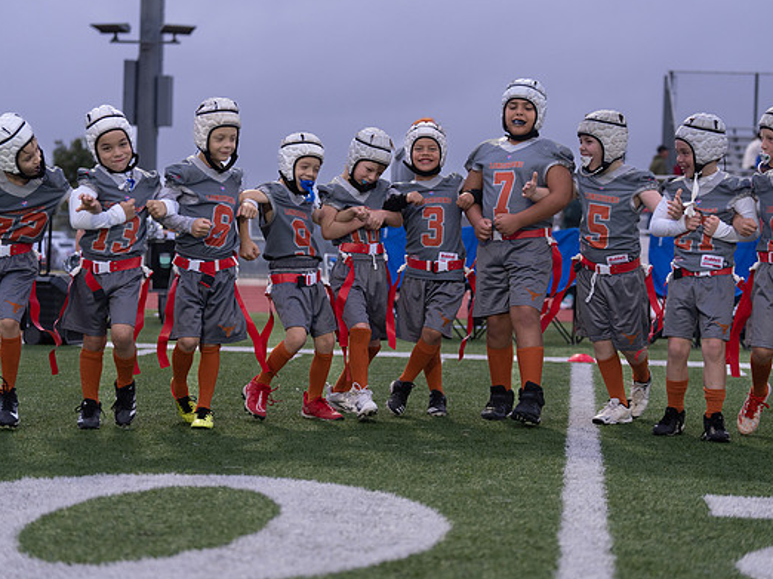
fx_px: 1808
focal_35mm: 81
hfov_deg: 24.1
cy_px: 284
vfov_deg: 18.2
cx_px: 411
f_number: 2.8
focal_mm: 70
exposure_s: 1/320
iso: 500
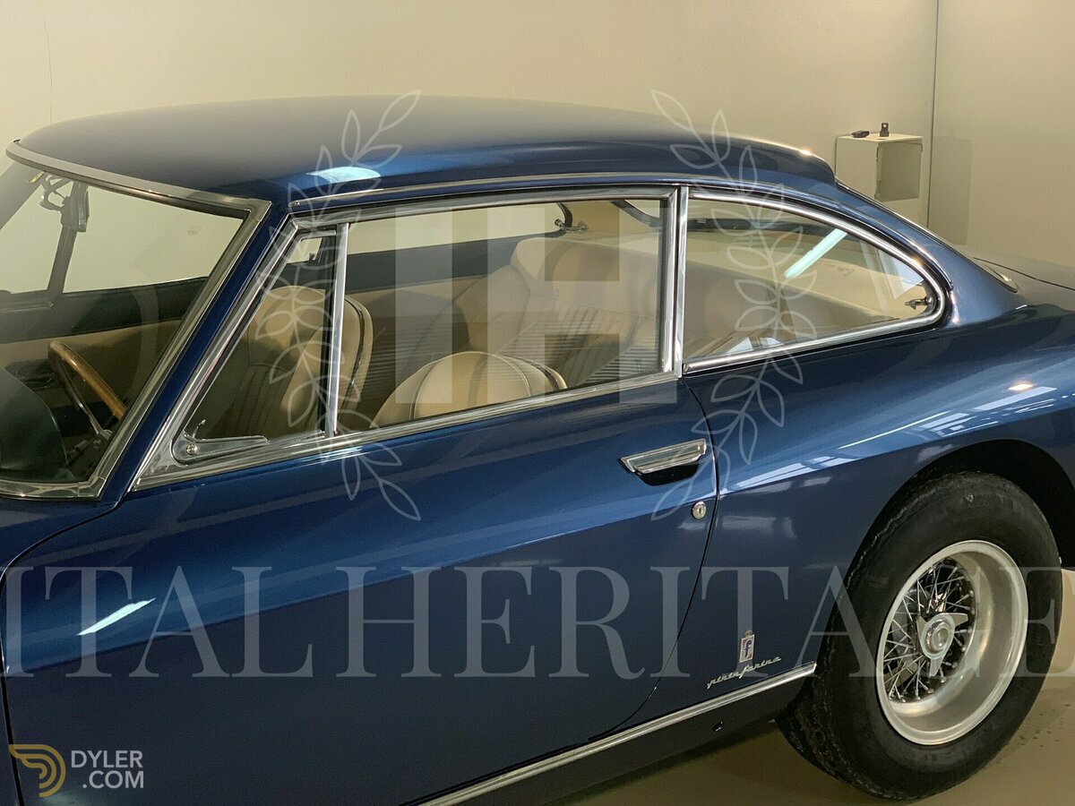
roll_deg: +0.3
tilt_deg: -15.4
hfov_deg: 36.8
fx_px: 1615
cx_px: 538
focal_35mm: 52
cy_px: 403
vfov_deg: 28.0
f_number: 2.4
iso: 100
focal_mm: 6
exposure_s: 1/50
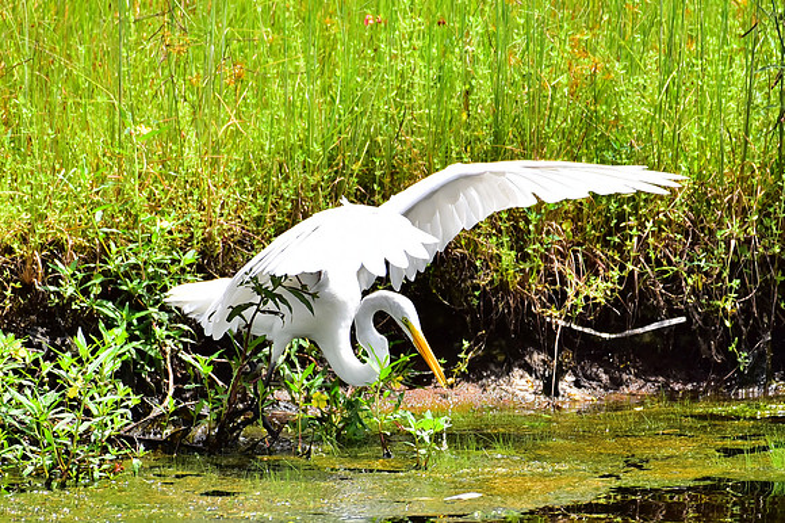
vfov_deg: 2.7
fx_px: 10896
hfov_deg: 4.1
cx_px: 392
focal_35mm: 500
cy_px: 262
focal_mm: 500
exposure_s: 1/2000
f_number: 5.6
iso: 400
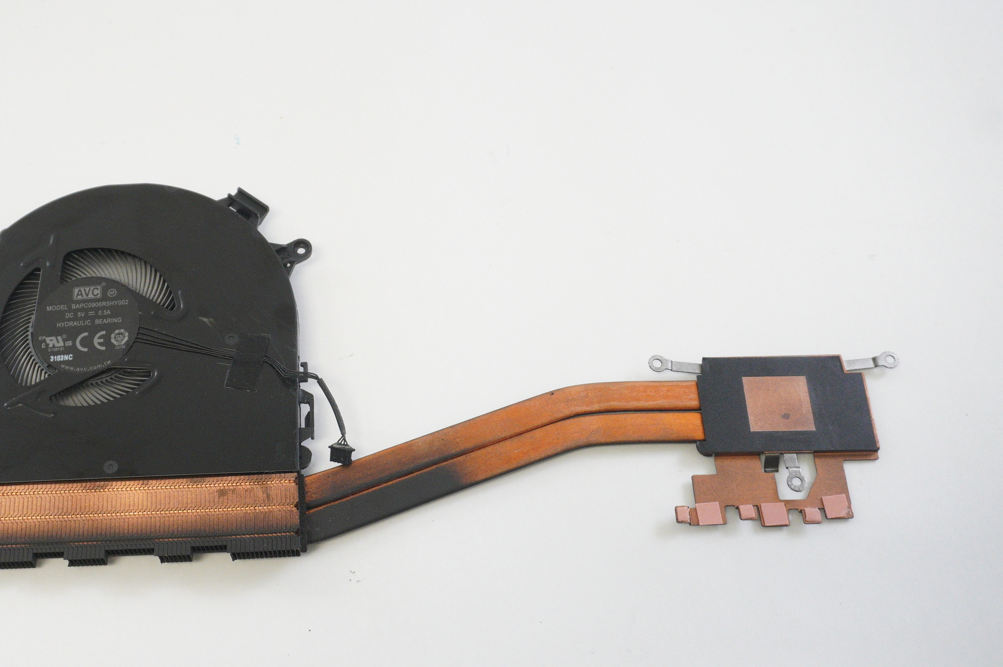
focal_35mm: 50
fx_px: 1382
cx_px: 356
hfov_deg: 39.5
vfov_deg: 27.1
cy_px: 348
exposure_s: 1/100
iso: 2000
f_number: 5.6
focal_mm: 25
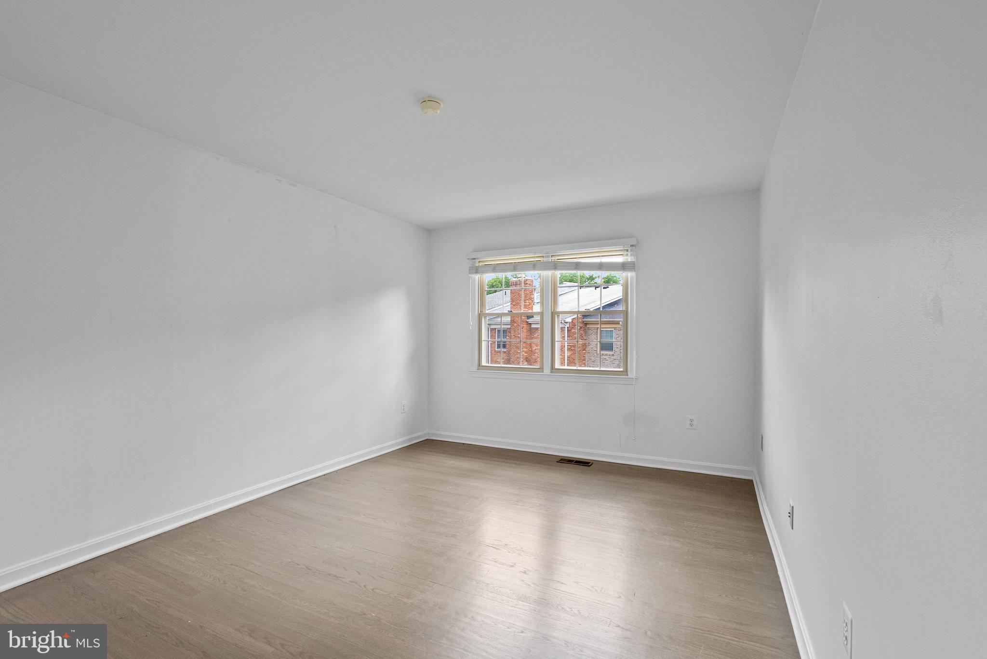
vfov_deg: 73.8
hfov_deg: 96.7
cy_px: 330
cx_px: 494
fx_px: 439
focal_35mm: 16
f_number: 8
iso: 800
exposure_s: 1/25
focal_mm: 16
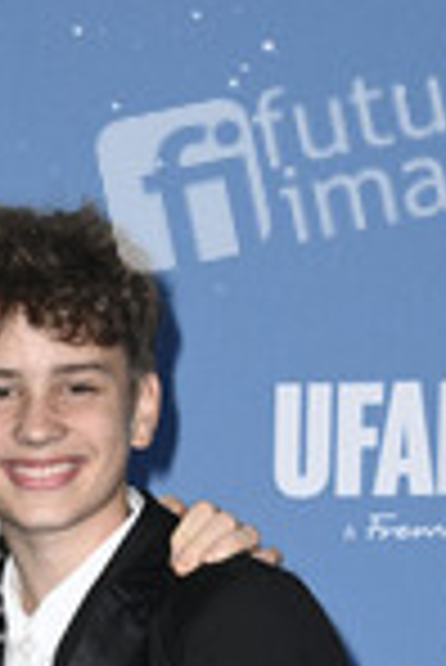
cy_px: 842
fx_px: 4894
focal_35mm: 264
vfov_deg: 7.7
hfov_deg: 5.2
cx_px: -81
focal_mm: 98
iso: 1000
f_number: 6.3
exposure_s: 1/250
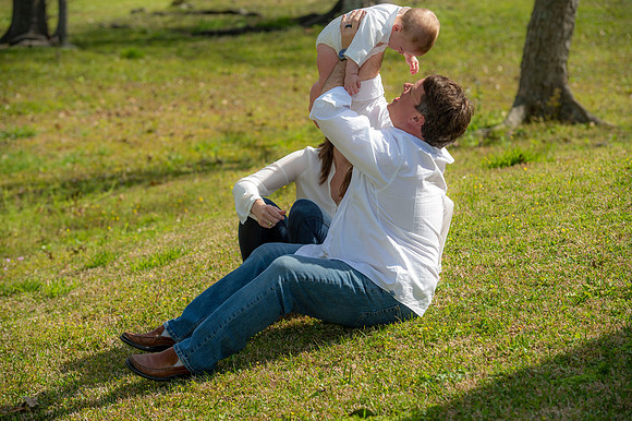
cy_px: 210
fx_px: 1930
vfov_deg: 12.4
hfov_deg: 18.6
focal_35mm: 110
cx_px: 316
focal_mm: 110
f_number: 5
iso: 50
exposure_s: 1/250
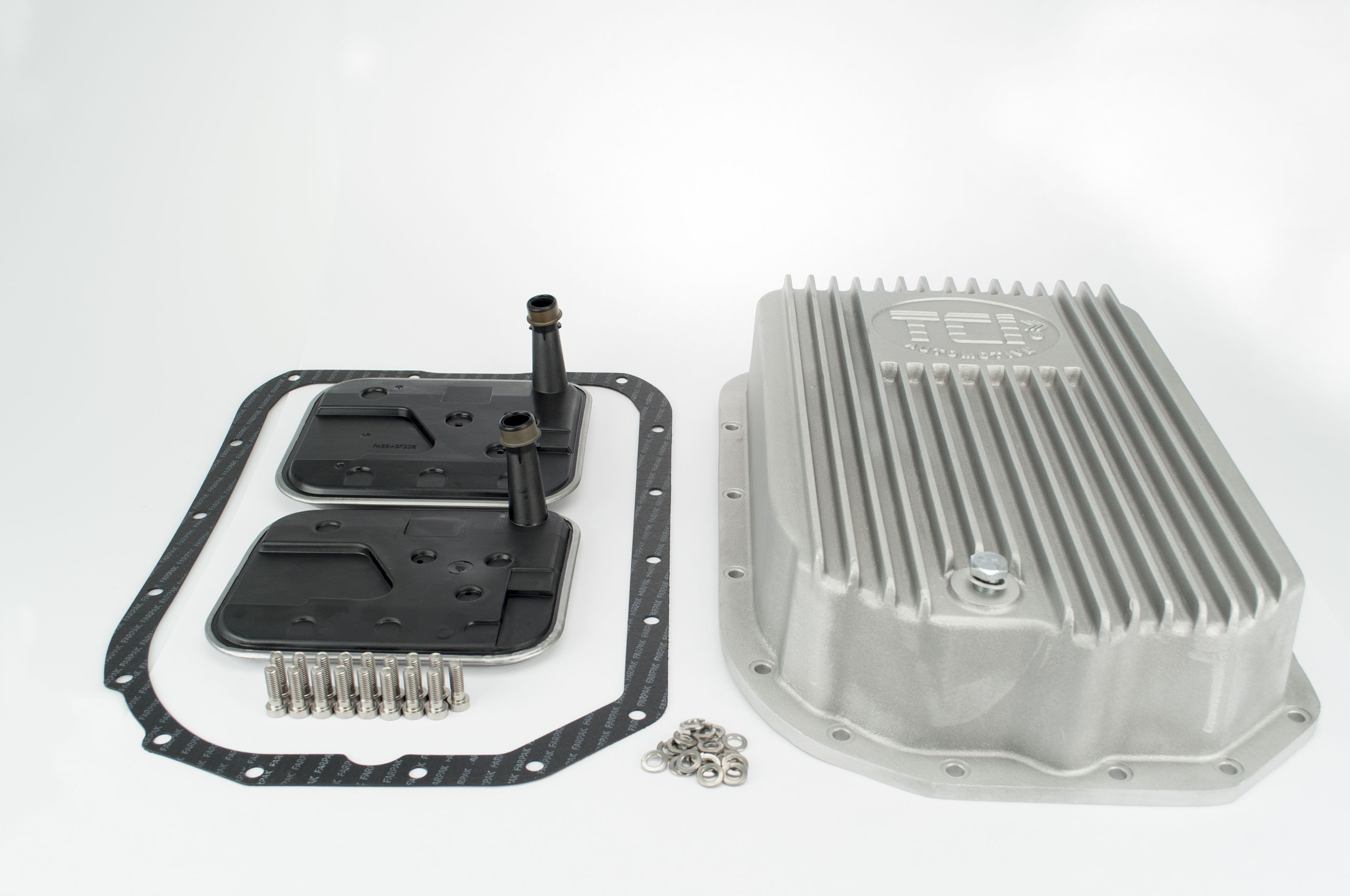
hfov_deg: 50.7
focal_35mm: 38
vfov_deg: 35.0
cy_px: 466
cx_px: 695
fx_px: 1423
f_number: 8
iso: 200
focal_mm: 24
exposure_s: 1/20
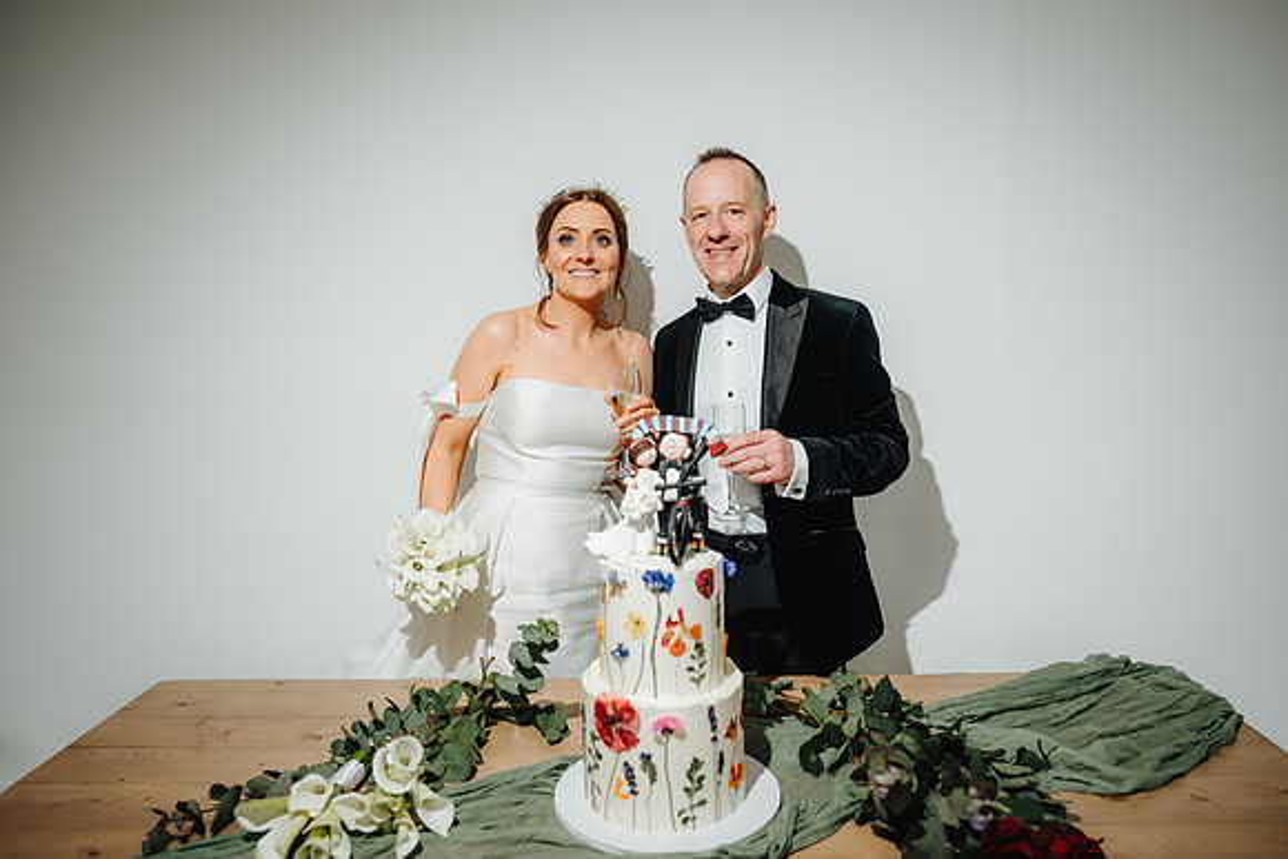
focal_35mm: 26
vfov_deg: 48.9
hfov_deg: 68.6
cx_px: 644
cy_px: 387
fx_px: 944
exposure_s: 1/200
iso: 200
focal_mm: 24
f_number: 2.5
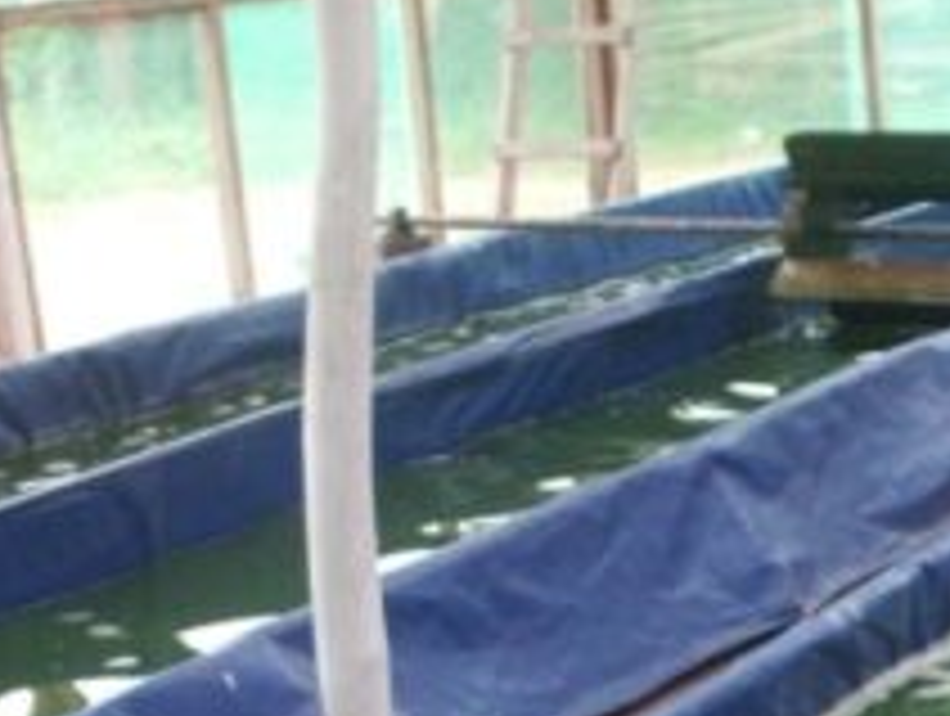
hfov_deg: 17.7
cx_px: 891
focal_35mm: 109
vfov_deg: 13.0
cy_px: 1036
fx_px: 2997
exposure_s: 1/80
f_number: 2.9
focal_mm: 6.3
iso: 200
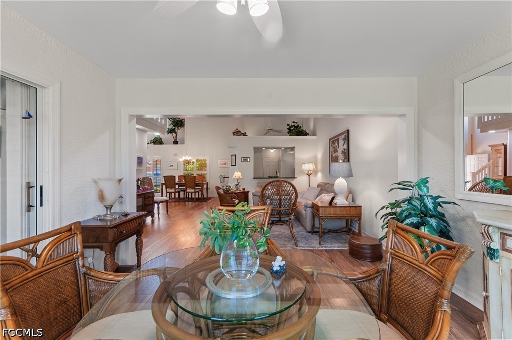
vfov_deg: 77.1
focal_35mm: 15
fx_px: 213
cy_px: 170
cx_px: 256
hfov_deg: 100.5
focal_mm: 10
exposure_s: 1/5
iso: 200
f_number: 8
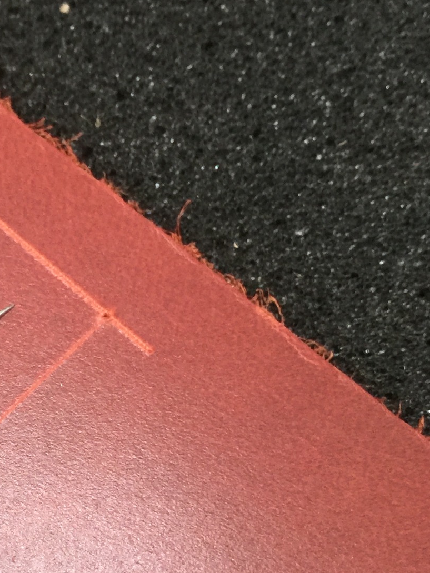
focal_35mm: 71
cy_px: 469
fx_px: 1176
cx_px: -87
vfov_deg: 26.8
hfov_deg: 19.5
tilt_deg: -77.7
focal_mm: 4.15
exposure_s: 1/17
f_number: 2.2
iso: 80
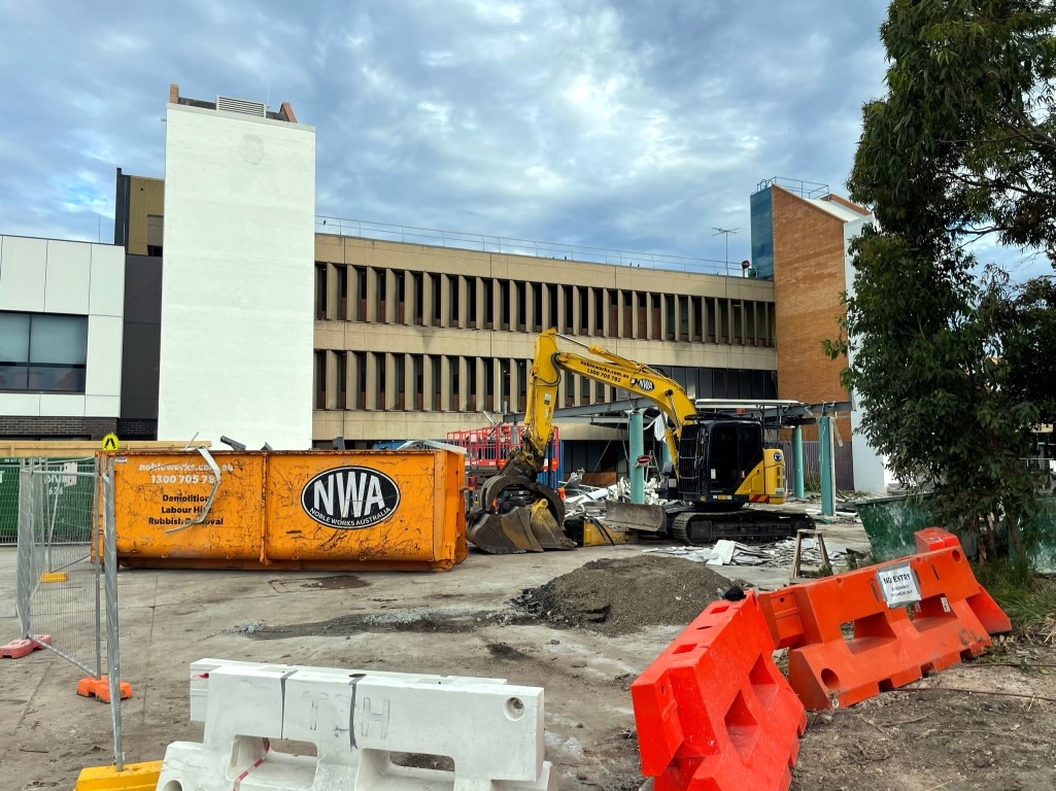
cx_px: 528
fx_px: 793
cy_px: 396
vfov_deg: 53.0
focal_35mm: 26
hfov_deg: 67.3
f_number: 1.6
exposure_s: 1/1335
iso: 32
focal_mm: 4.2
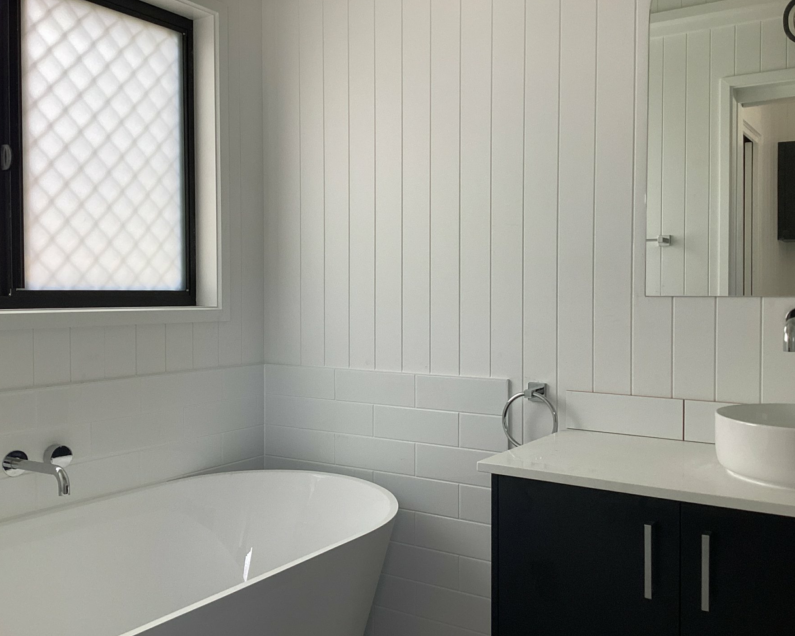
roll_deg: +0.4
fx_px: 776
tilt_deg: -2.4
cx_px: 429
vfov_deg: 44.5
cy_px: 314
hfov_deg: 54.2
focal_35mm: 33
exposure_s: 1/120
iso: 50
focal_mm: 3.3
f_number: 2.4
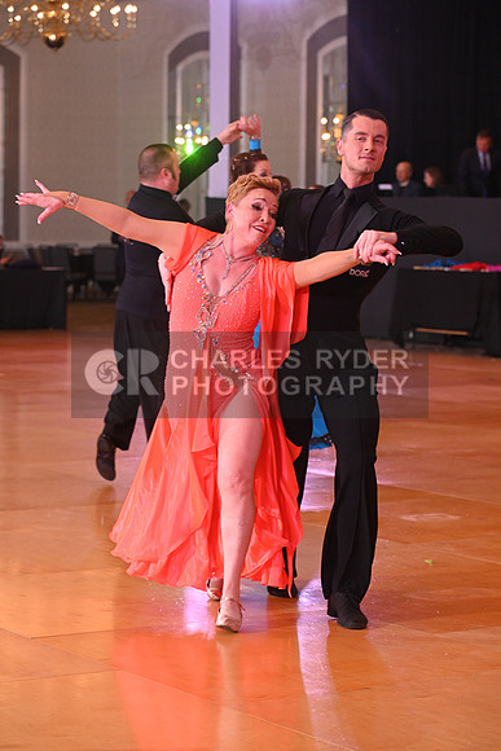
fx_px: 2295
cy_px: 376
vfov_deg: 18.6
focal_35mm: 110
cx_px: 250
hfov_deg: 12.5
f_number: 5.6
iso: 2500
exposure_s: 1/200
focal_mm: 110
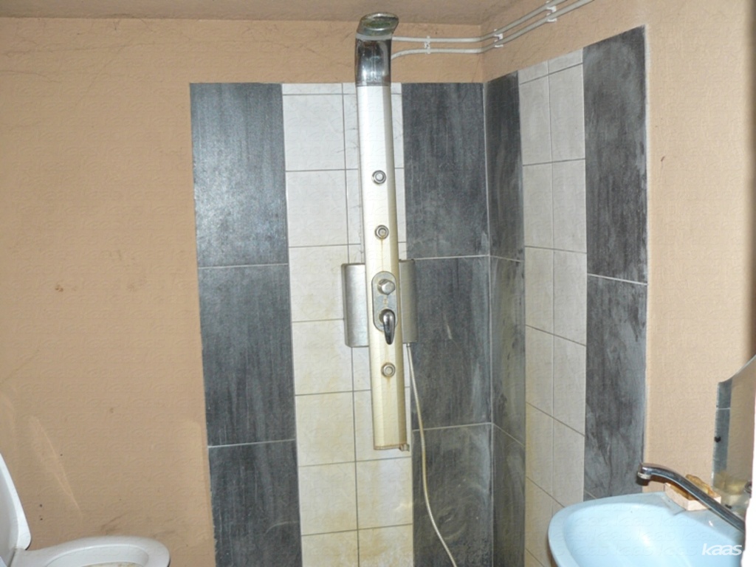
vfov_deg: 39.7
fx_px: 786
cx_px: 378
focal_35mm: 36
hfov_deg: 51.4
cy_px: 284
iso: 160
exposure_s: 1/30
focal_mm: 6
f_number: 2.8
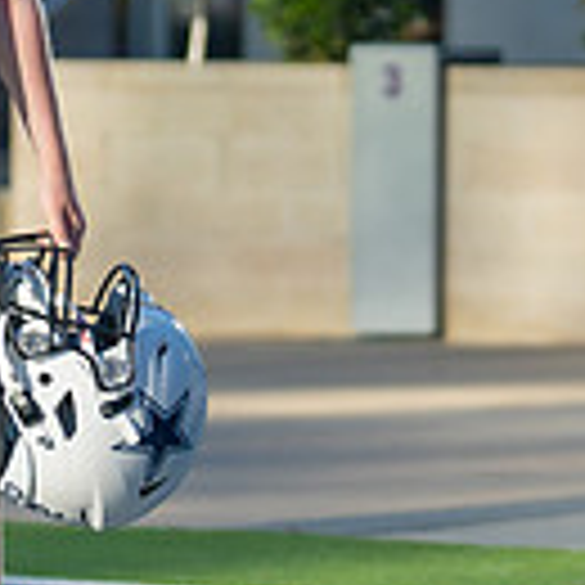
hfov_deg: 5.7
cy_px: 119
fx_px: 5870
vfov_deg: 5.7
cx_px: -140
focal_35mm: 307
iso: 100
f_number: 2.8
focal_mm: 81
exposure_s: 1/800
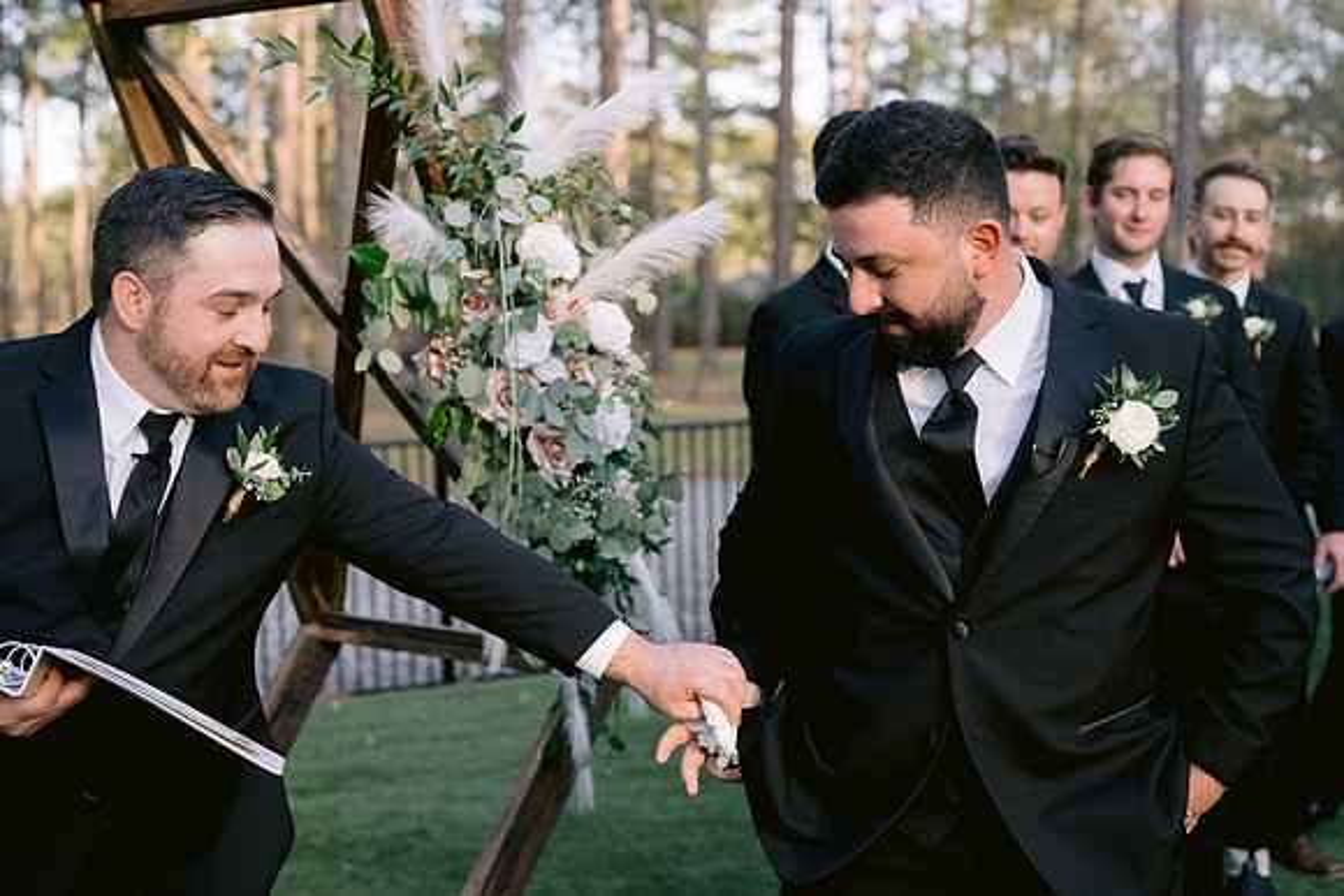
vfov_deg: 27.0
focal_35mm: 50
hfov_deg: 39.6
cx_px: 672
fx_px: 1867
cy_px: 448
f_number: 3.5
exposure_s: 1/400
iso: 400
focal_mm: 50
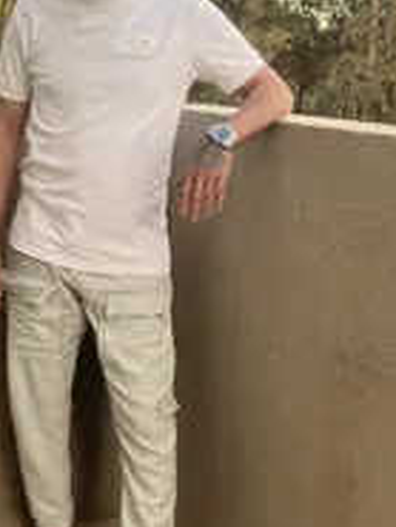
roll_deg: -3.3
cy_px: 248
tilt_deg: -9.6
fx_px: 1036
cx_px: 157
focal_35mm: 68
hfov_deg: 21.6
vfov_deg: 28.5
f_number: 1.8
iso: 32
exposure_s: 1/126
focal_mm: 3.99
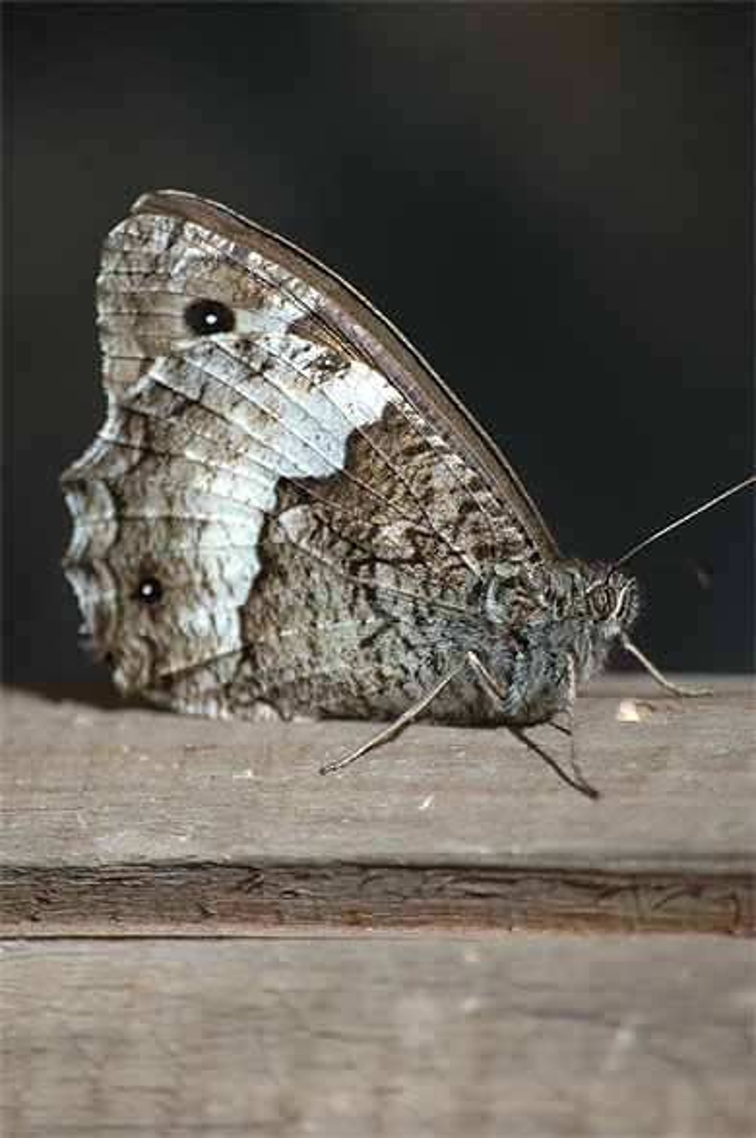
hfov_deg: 3.0
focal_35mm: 450
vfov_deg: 4.6
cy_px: 569
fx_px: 14207
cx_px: 378
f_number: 5.6
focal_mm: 300
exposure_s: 1/400
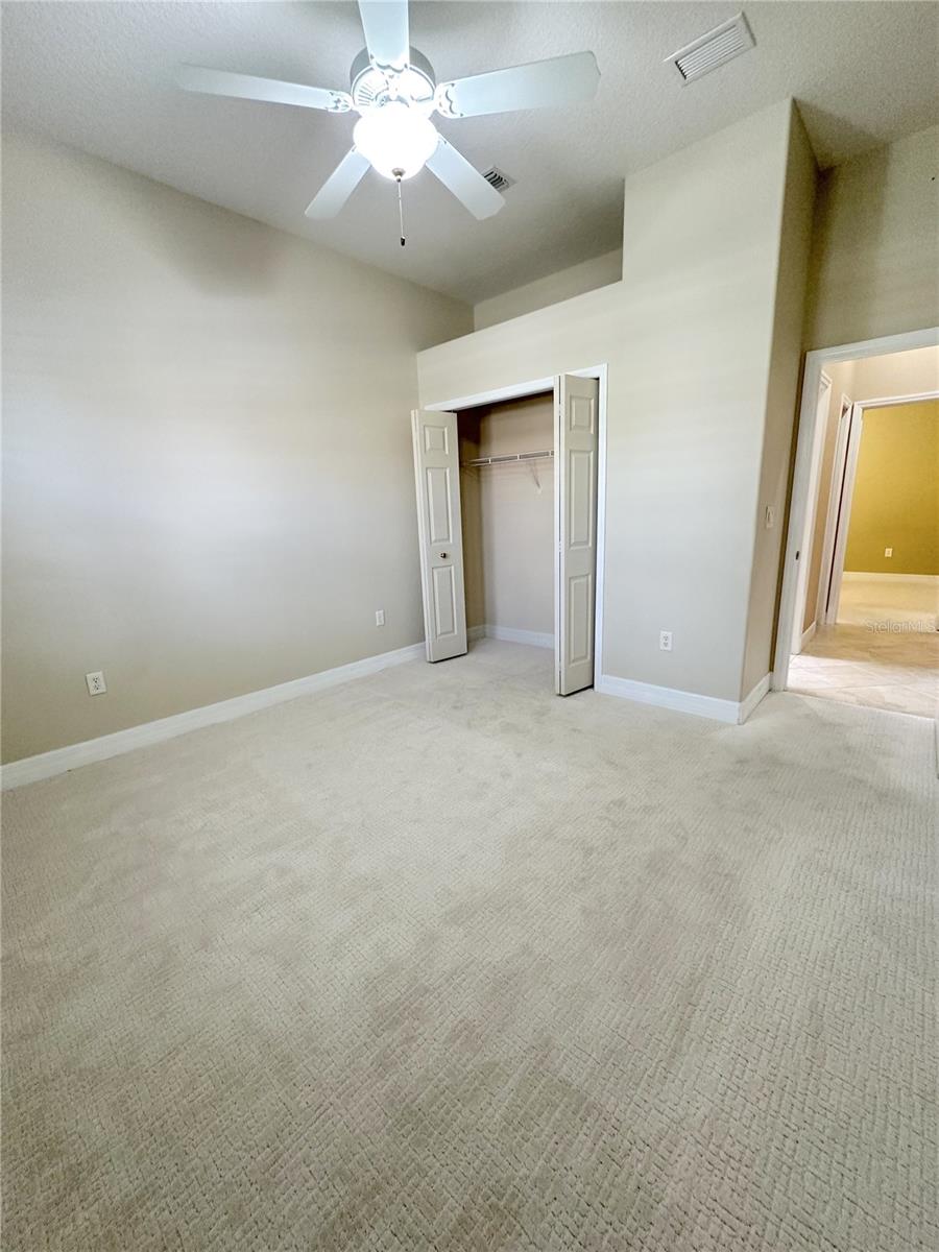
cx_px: 470
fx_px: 506
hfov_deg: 85.7
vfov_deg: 102.1
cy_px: 626
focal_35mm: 14
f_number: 2.2
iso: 320
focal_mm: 2.22
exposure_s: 1/120
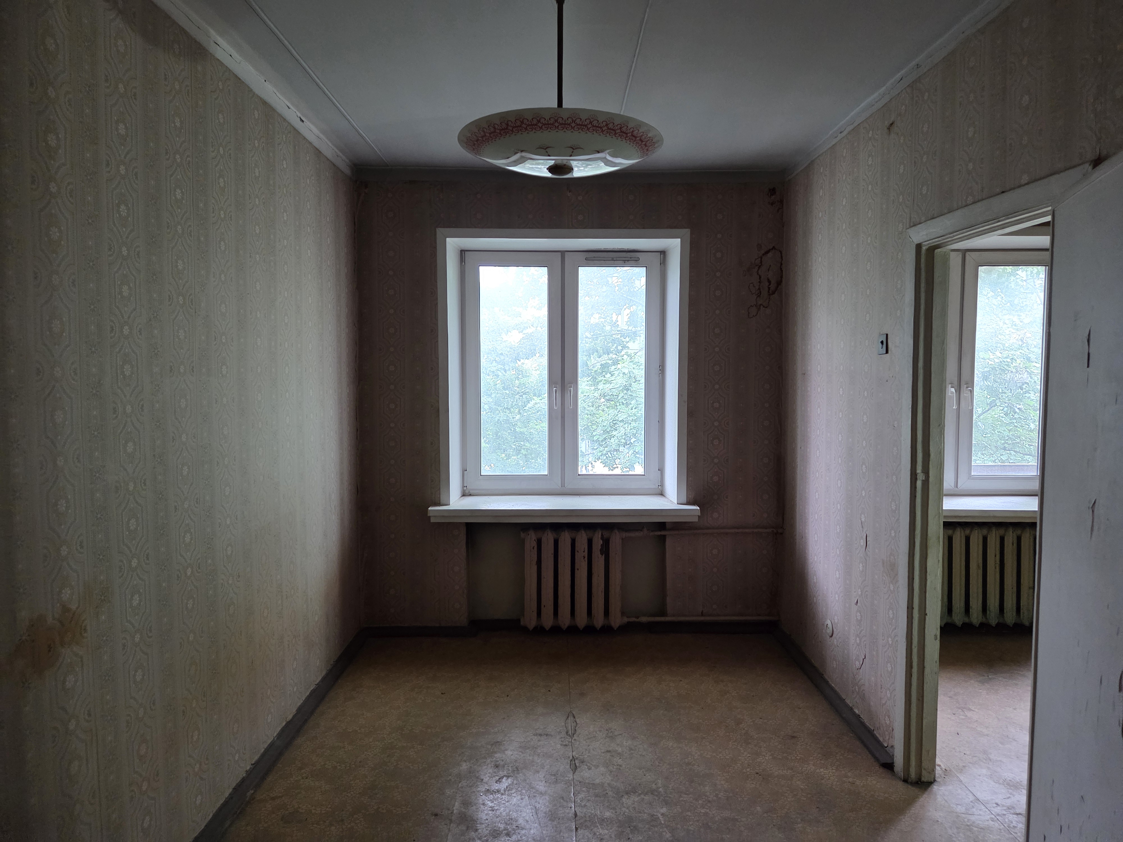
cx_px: 562
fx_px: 746
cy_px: 421
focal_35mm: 23
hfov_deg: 73.9
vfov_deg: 58.9
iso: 640
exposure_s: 1/100
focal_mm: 5.4
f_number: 1.8
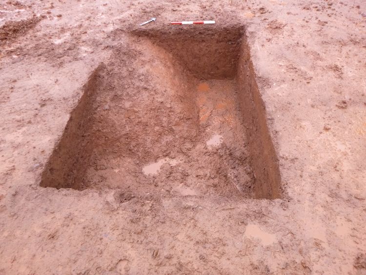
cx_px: 183
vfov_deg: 54.9
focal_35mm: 25
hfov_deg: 69.4
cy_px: 138
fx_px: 264
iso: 400
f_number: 3.9
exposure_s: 1/50
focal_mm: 4.5
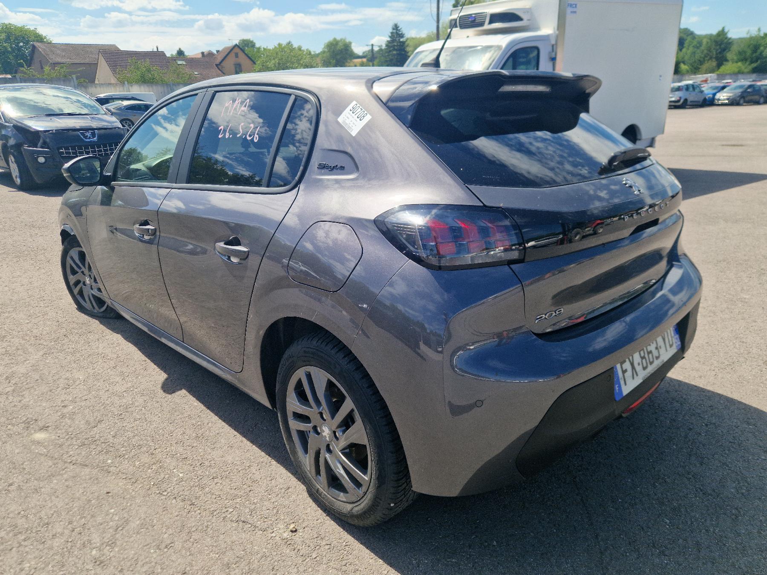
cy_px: 288
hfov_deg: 73.9
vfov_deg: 58.9
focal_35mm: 23
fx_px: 510
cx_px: 384
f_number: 1.8
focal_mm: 5.4
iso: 50
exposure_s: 1/1250
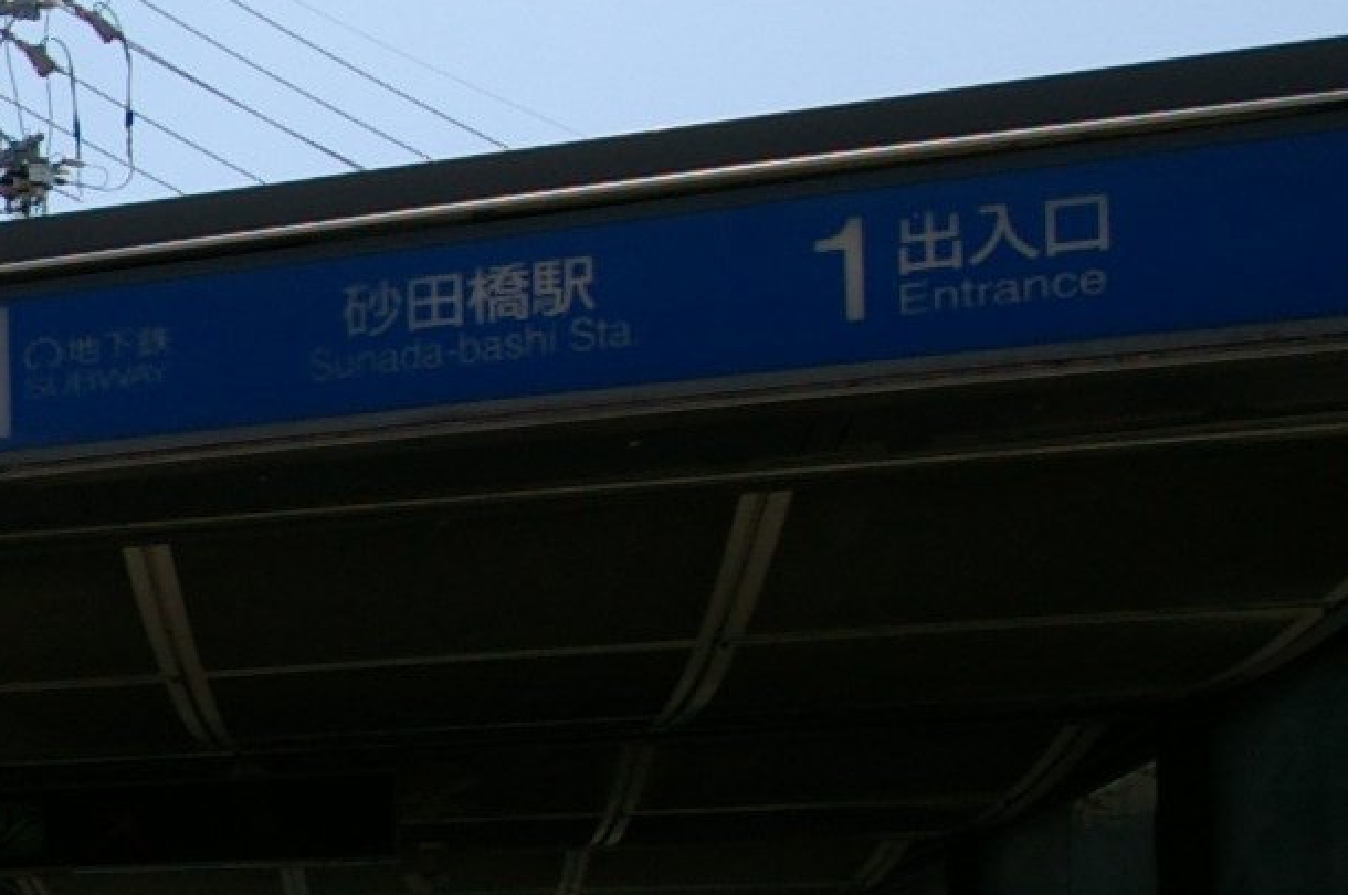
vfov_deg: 17.8
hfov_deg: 19.0
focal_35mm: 74
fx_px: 2767
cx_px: -1231
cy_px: 964
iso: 200
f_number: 8
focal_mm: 10
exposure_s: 1/500
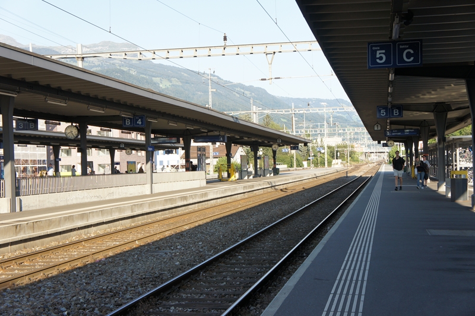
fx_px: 732
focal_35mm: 56
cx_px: 238
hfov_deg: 36.0
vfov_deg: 24.4
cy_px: 158
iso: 200
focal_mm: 37
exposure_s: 1/160
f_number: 7.1
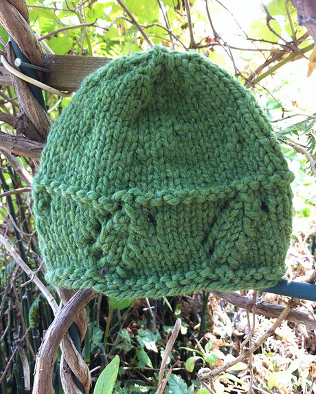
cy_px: 206
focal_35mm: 38
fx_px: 444
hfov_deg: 39.2
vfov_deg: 47.9
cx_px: 163
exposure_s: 1/120
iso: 125
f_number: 2.8
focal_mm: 3.85
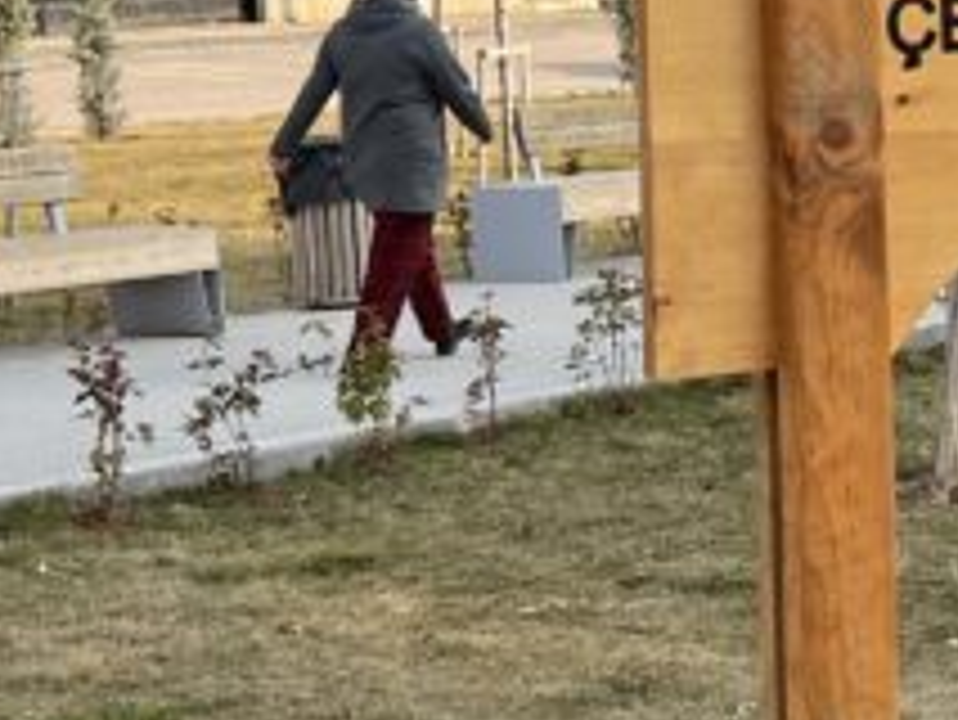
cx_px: 1507
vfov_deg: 11.8
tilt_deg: -6.2
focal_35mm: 125
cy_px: 198
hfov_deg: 14.5
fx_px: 3461
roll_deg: +0.5
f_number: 1.5
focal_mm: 5.7
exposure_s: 1/1575
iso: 50
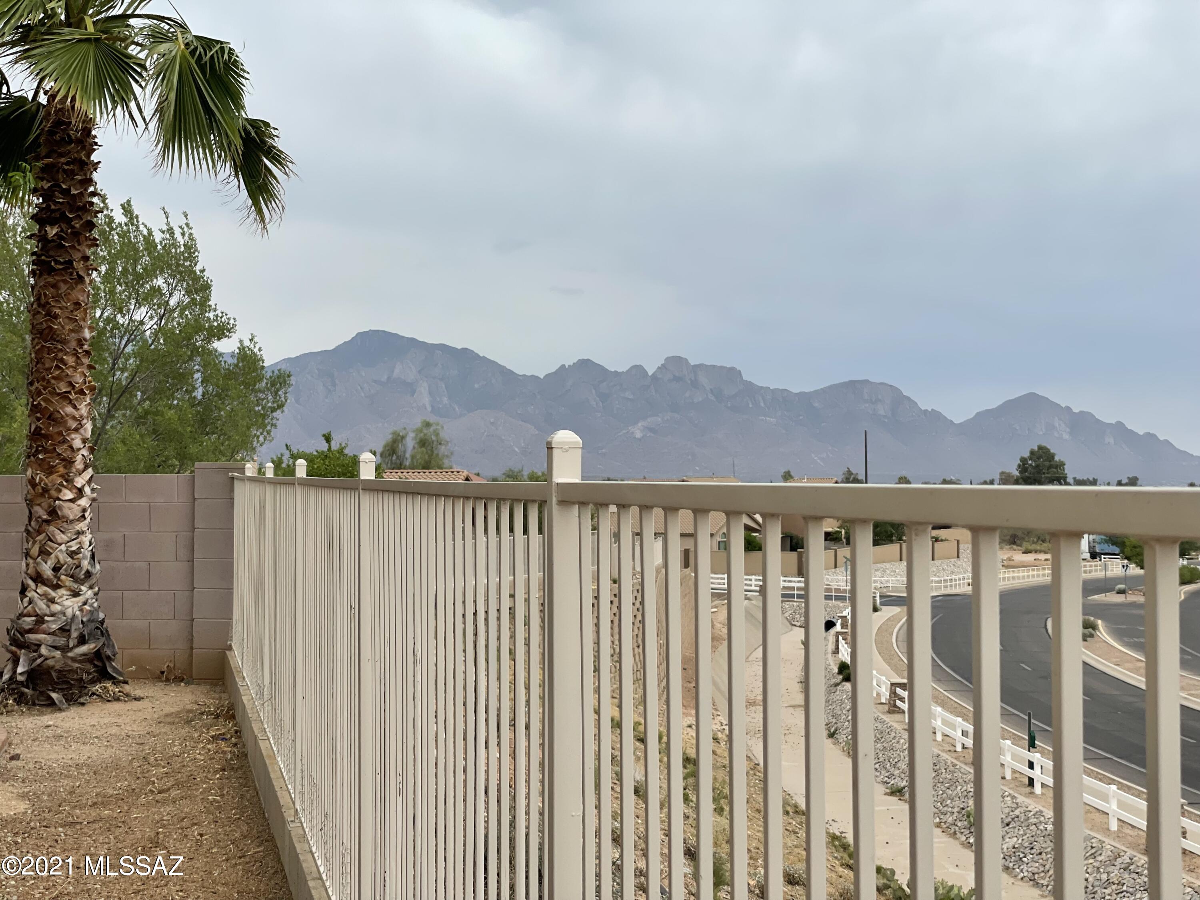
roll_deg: +0.8
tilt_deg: +1.5
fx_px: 1803
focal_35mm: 52
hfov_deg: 36.8
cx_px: 600
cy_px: 450
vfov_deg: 28.0
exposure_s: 1/1065
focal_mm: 6
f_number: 2
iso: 25
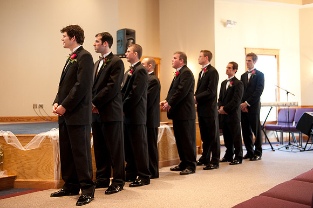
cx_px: 156
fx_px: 348
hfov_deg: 48.5
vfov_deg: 33.4
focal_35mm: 40
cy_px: 104
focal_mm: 40
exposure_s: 1/50
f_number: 2.8
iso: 1250
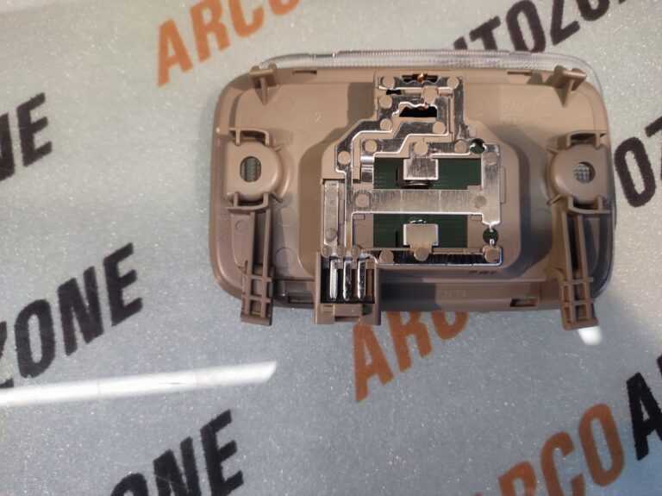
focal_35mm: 17
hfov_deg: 91.1
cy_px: 248
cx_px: 331
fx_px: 325
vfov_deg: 74.7
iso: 191
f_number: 1.79
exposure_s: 1/50
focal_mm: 4.74
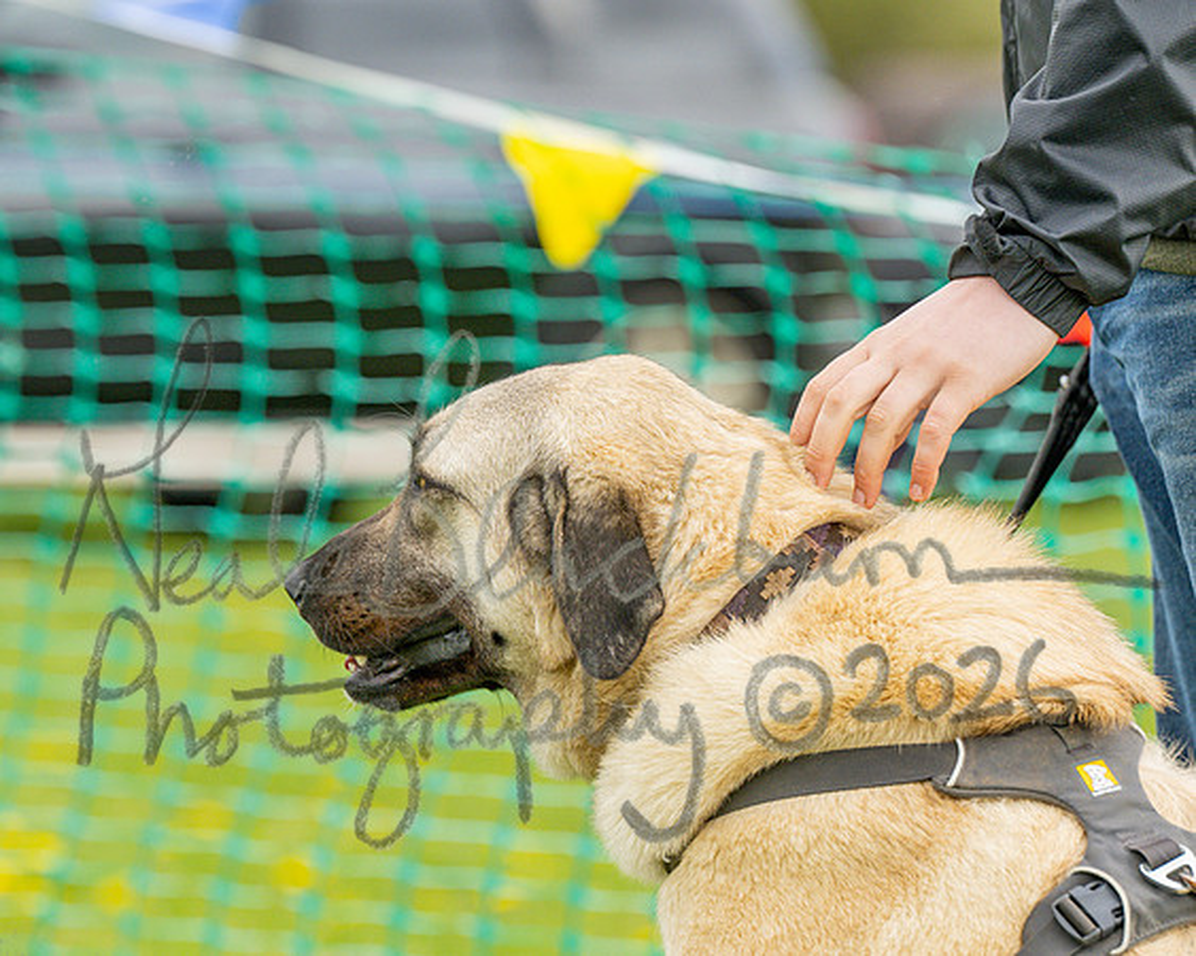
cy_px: 478
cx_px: 603
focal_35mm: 295
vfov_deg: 5.2
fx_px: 10445
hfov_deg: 6.6
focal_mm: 175
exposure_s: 1/1600
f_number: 4
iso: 400
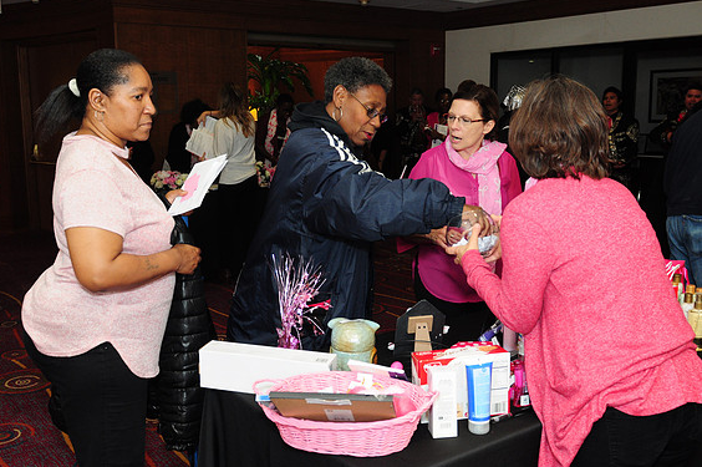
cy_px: 232
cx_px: 342
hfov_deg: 51.9
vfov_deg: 35.9
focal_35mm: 37
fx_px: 721
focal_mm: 24
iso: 800
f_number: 4.5
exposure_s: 1/60
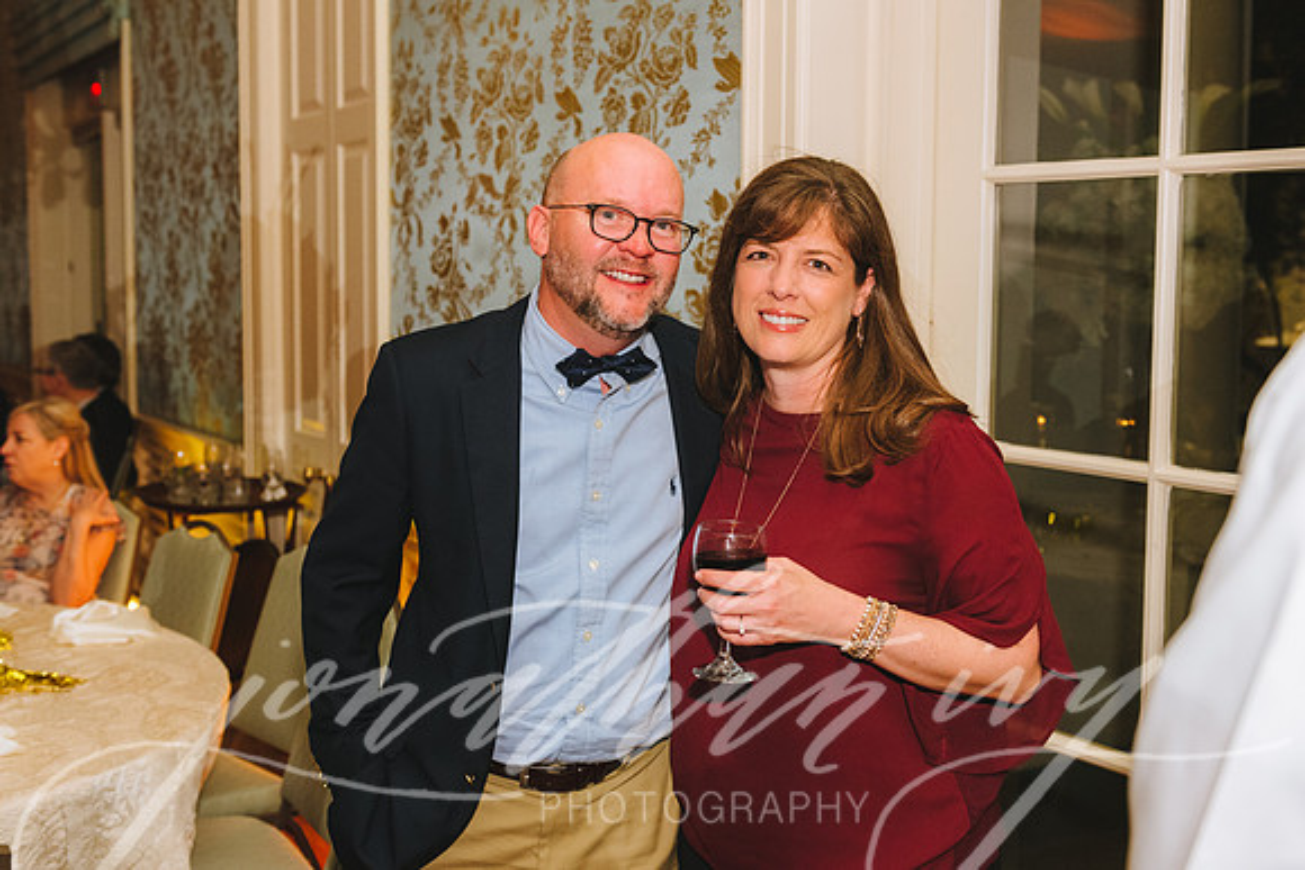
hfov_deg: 46.5
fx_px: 1519
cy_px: 388
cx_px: 632
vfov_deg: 32.0
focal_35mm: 42
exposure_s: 1/160
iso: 3200
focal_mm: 36
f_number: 4
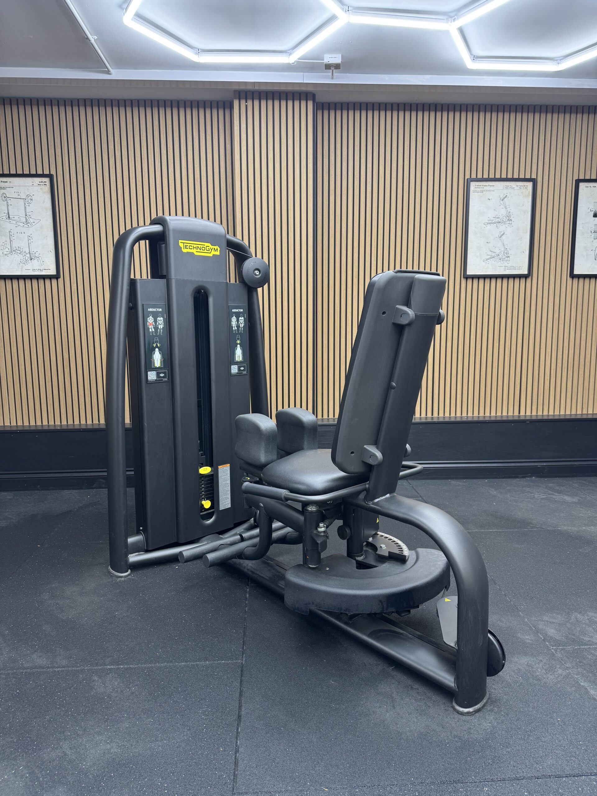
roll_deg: +0.8
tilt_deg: -7.5
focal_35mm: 24
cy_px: 398
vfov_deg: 71.6
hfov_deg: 56.8
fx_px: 552
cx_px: 298
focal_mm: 6.76
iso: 125
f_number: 1.78
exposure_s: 1/50
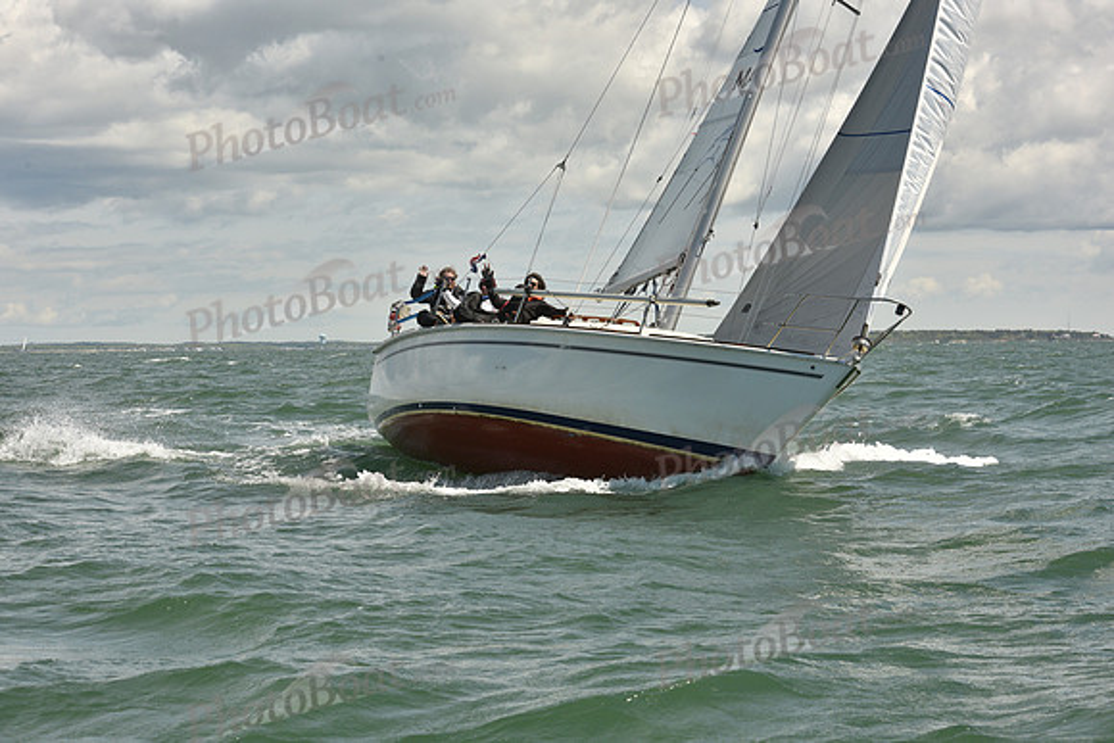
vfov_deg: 13.7
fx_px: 3095
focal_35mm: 100
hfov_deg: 20.4
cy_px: 372
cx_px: 557
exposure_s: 1/800
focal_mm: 100
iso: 320
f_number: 11
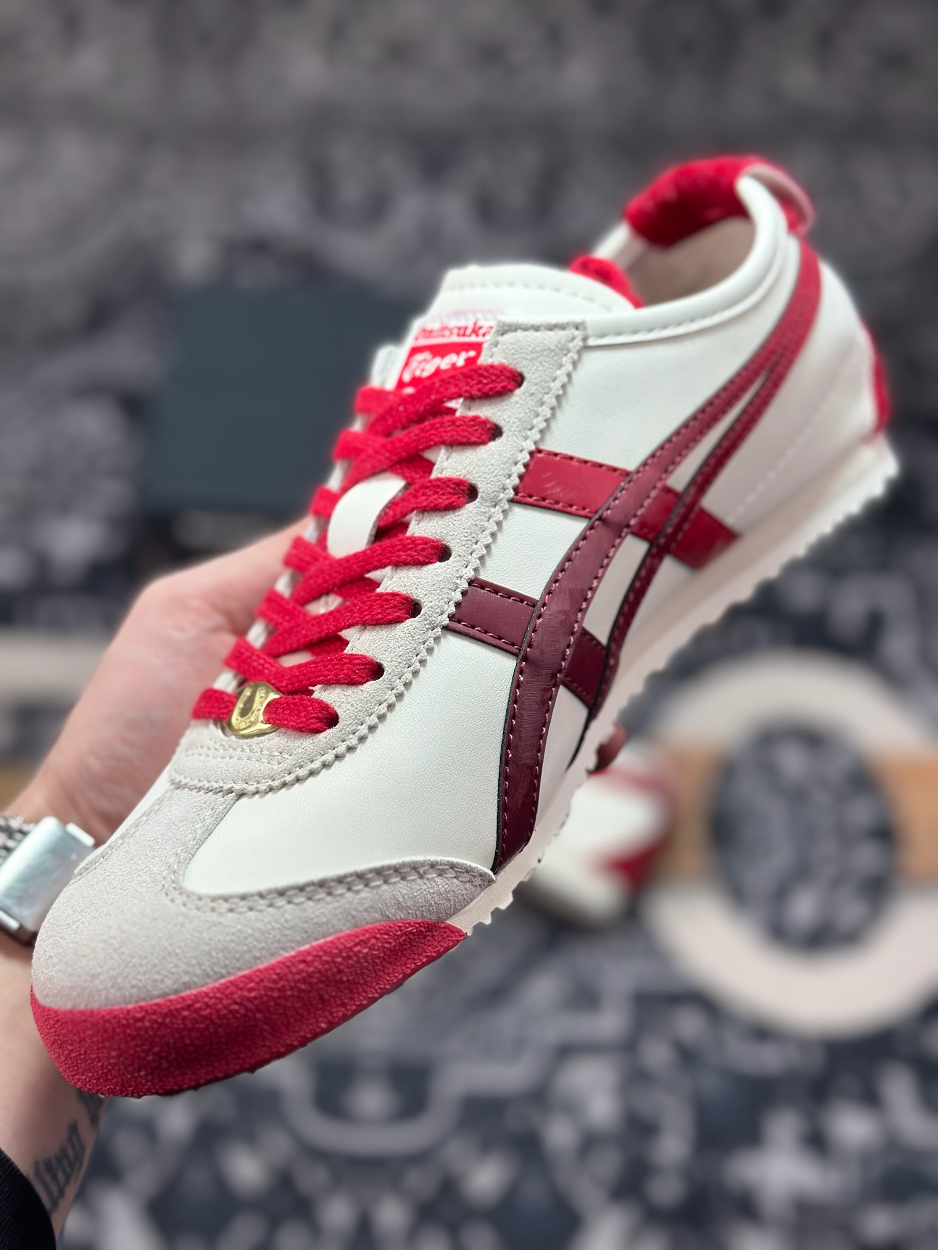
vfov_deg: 39.7
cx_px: 469
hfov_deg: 30.3
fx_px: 1734
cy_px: 625
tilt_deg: -56.1
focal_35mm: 48
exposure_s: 1/1019
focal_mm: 6.86
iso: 80
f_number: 1.78
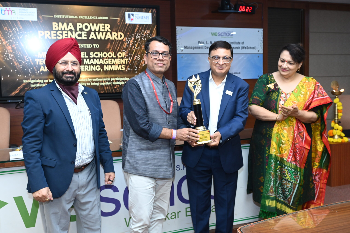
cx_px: 175
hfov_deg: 53.1
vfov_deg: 36.8
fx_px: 350
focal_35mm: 36
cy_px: 116
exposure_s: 1/160
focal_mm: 36
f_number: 5.6
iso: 2000
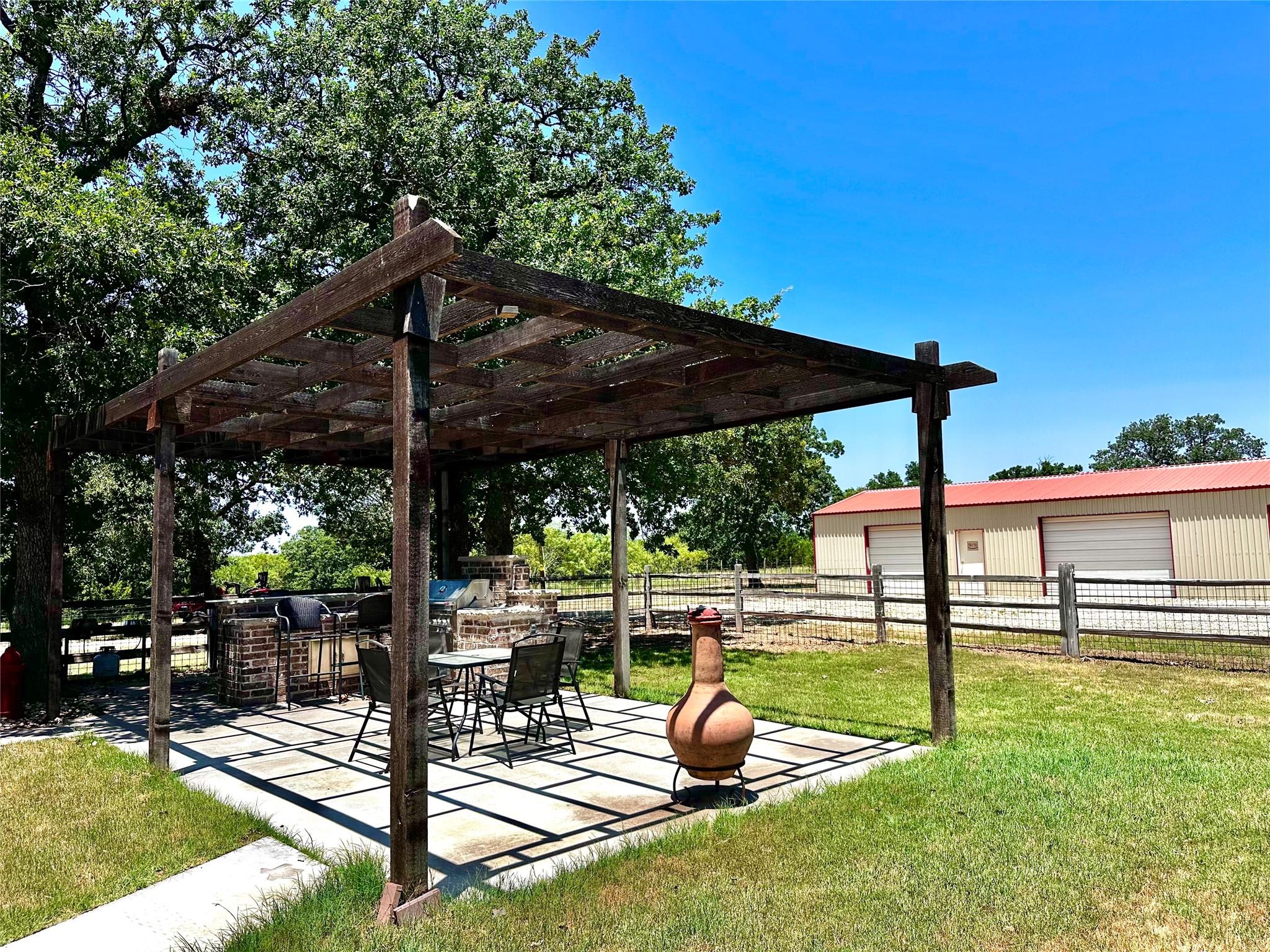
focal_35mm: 24
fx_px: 881
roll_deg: +2.4
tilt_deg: +5.7
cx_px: 635
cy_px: 476
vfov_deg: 56.8
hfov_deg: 71.6
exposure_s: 1/3597
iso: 80
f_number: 1.78
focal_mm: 6.86
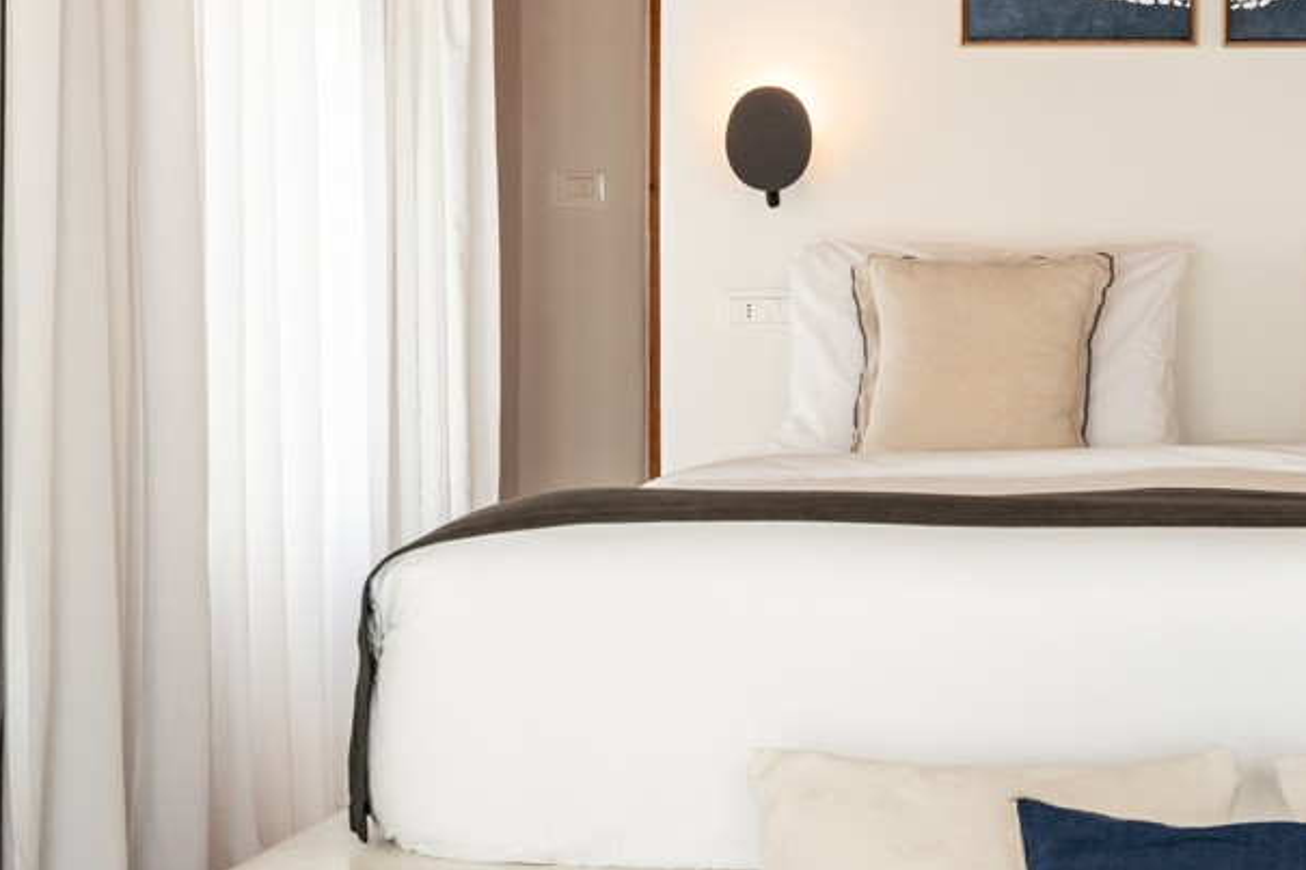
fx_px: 2684
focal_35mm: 74
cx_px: 1265
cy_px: 362
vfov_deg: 18.4
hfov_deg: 26.1
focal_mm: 35
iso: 250
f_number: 9
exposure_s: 1/20
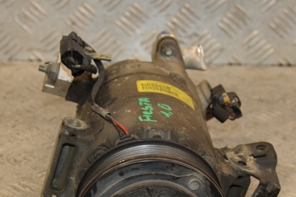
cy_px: 151
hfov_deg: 18.1
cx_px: 161
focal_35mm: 113
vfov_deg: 12.1
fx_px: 928
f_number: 4.8
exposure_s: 1/160
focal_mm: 40
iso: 800
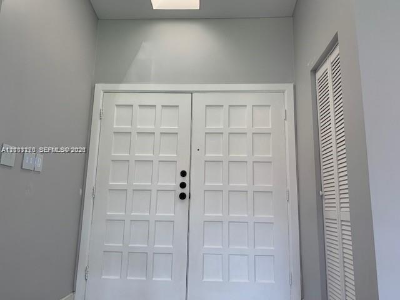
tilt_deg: +12.3
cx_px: 200
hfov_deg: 67.3
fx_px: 300
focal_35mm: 26
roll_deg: -1.5
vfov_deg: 53.1
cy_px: 150
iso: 80
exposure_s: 1/120
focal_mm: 4.25
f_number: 1.8
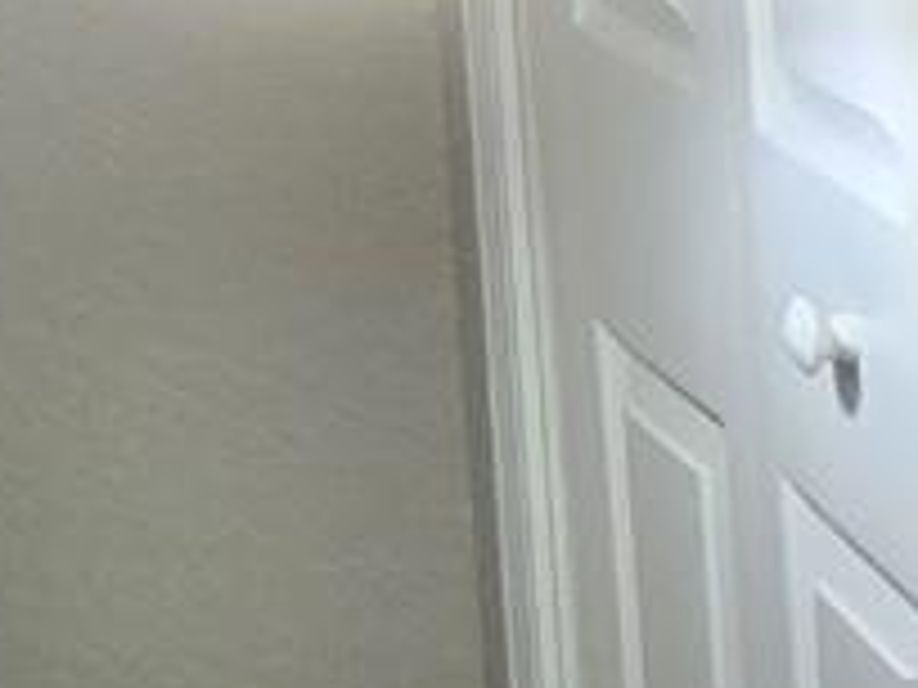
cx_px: -2012
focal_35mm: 102
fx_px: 2705
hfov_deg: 10.6
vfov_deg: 13.2
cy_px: -508
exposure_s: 1/60
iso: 500
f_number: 2.2
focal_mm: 2.2
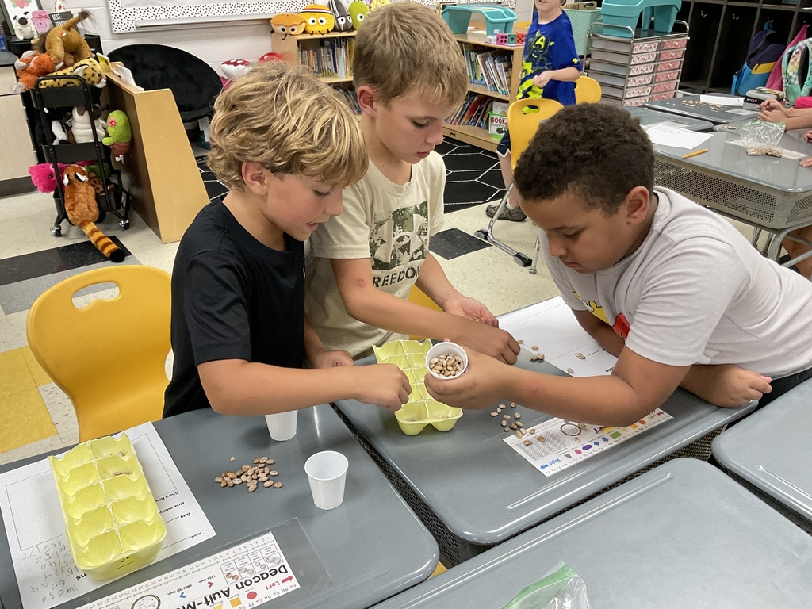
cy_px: 304
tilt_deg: -28.0
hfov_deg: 61.7
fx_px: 680
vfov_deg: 48.2
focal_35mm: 29
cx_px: 406
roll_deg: -0.8
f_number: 1.8
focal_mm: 3
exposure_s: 1/60
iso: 100
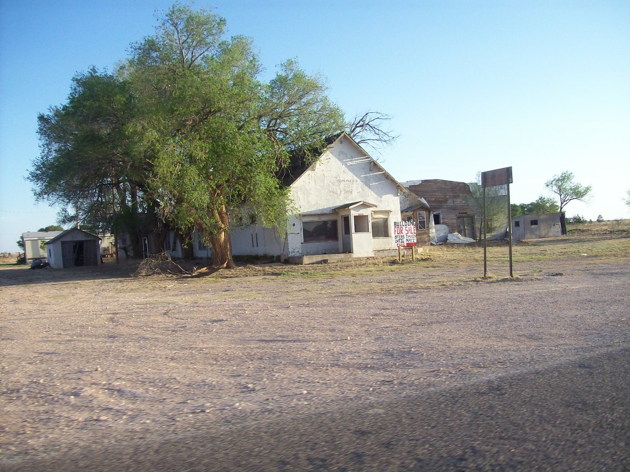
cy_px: 236
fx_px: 655
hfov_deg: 51.4
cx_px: 315
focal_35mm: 36
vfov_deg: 39.7
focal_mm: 6
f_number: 2.7
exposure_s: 1/596
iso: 80
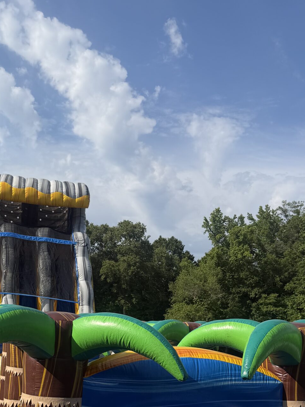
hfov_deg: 30.1
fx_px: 564
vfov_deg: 37.1
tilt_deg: -2.7
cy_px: 367
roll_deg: -3.6
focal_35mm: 48
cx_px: 111
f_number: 1.78
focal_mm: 6.76
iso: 80
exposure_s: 1/5714
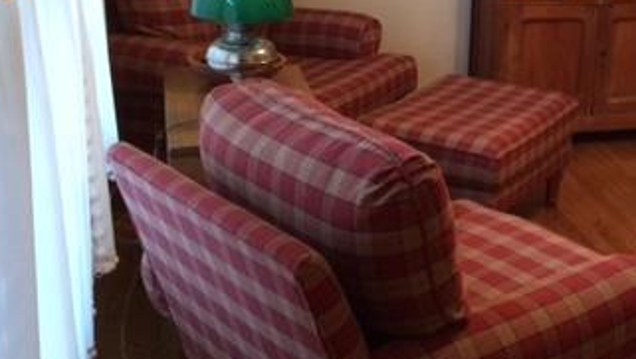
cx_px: 579
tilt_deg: -13.0
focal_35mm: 63
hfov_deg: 31.6
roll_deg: -2.2
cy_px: 40
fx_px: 1063
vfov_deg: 18.8
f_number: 2.2
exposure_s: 1/24
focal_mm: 4.15
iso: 320
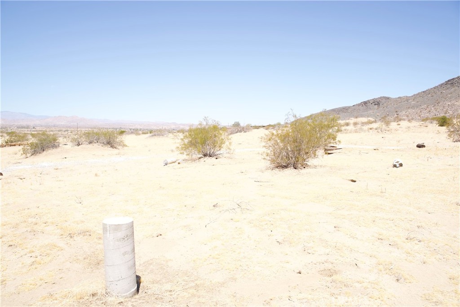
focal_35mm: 28
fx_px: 358
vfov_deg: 46.4
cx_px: 230
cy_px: 154
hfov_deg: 65.5
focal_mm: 28
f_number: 7.1
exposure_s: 1/160
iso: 80
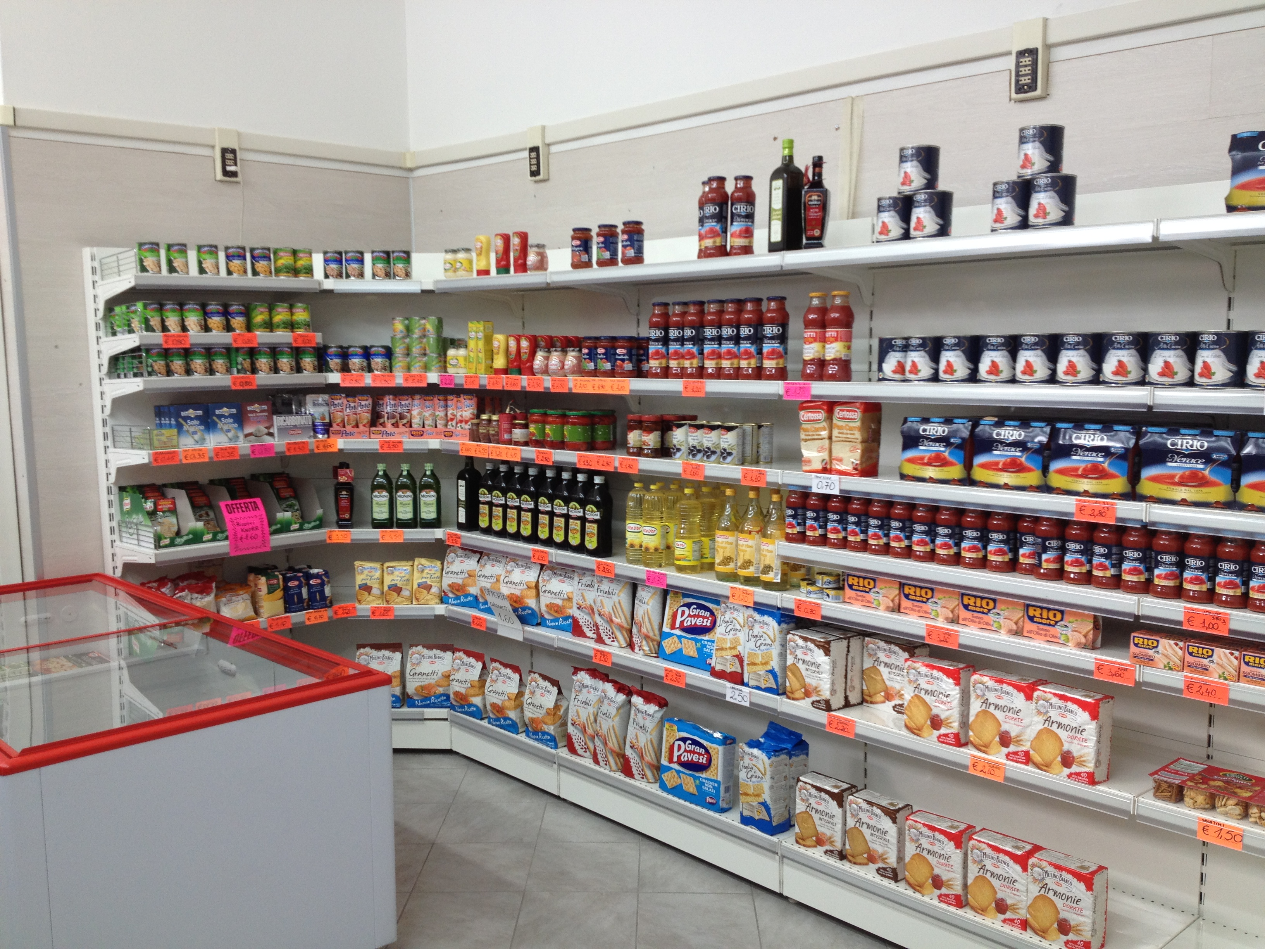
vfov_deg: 40.7
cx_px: 632
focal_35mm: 35
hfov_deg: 52.6
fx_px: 1279
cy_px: 474
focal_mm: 4.28
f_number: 2.4
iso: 64
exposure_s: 1/40
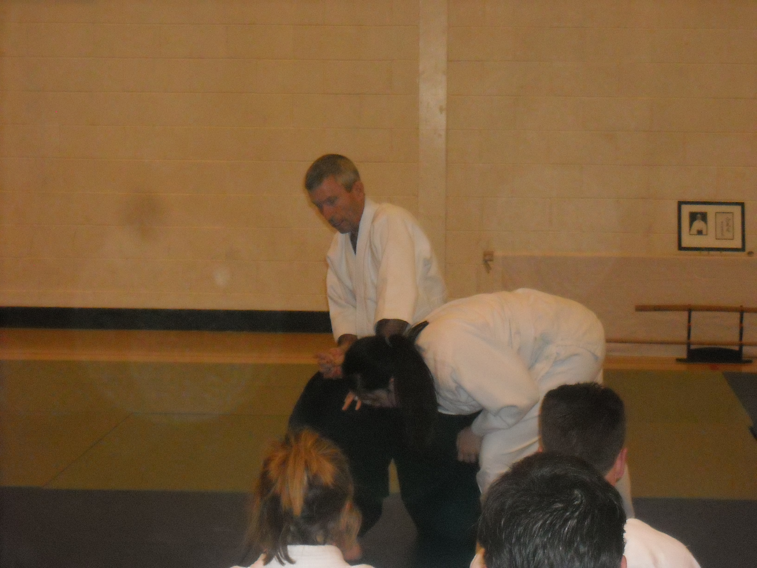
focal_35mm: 105
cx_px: 378
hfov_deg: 18.7
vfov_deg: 14.1
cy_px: 284
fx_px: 2296
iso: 800
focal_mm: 17.1
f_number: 4.7
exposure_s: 1/125
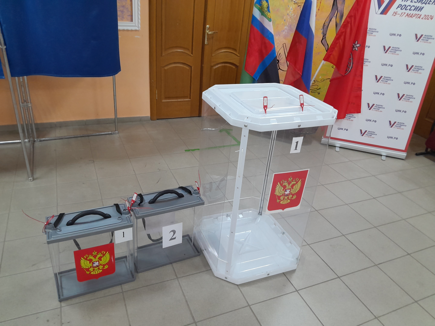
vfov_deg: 53.1
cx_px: 218
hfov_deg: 67.3
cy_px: 163
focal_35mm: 26
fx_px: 327
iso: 250
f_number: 1.8
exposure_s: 1/50
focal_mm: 3.98
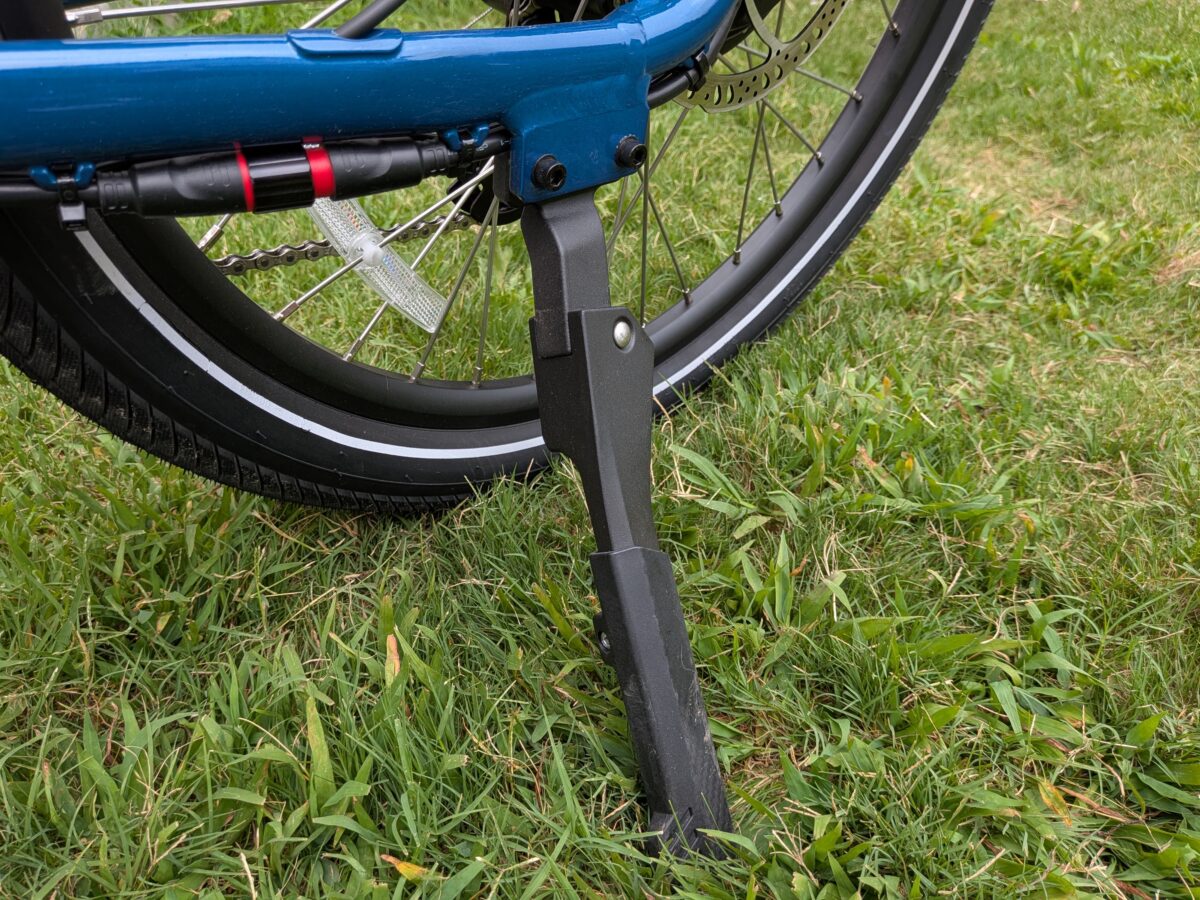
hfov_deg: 71.6
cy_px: 450
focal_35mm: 24
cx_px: 600
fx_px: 832
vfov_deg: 56.8
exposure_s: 1/144
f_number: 1.7
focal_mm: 4.53
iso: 25
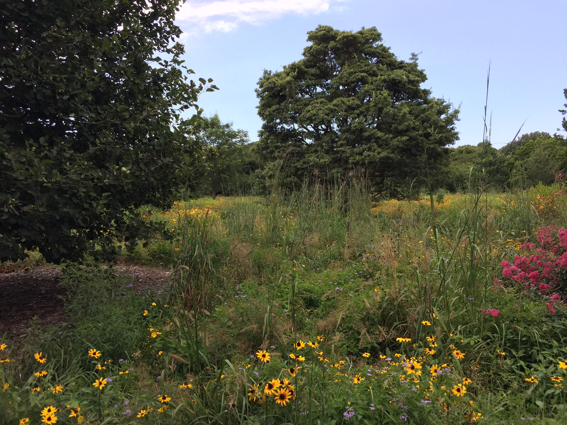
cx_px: 284
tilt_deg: -3.1
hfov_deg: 61.7
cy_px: 212
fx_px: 475
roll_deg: -0.1
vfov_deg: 48.2
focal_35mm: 29
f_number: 2.2
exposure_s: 1/520
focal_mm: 4.15
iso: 32
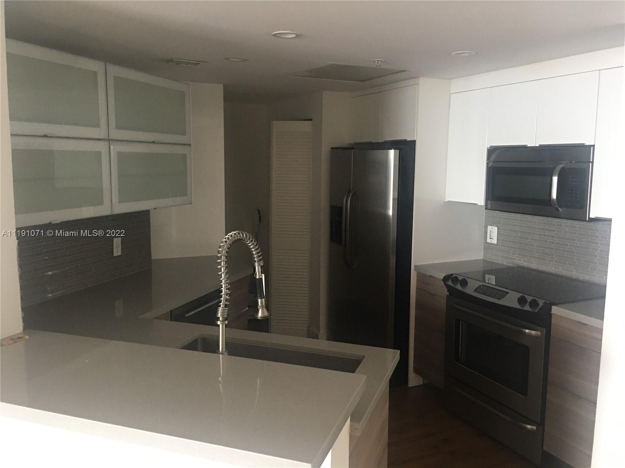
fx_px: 524
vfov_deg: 48.2
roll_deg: -0.5
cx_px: 312
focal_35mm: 29
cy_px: 234
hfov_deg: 61.7
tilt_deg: -6.6
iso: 80
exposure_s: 1/8
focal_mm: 4.15
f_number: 2.2
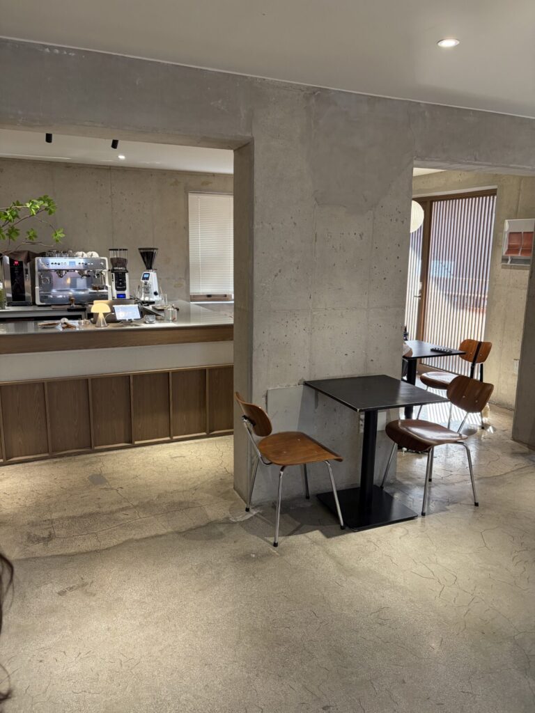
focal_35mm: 26
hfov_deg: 53.1
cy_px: 356
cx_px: 268
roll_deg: -0.4
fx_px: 536
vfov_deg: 67.3
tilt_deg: -10.3
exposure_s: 1/60
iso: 125
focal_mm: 5.96
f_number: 1.6
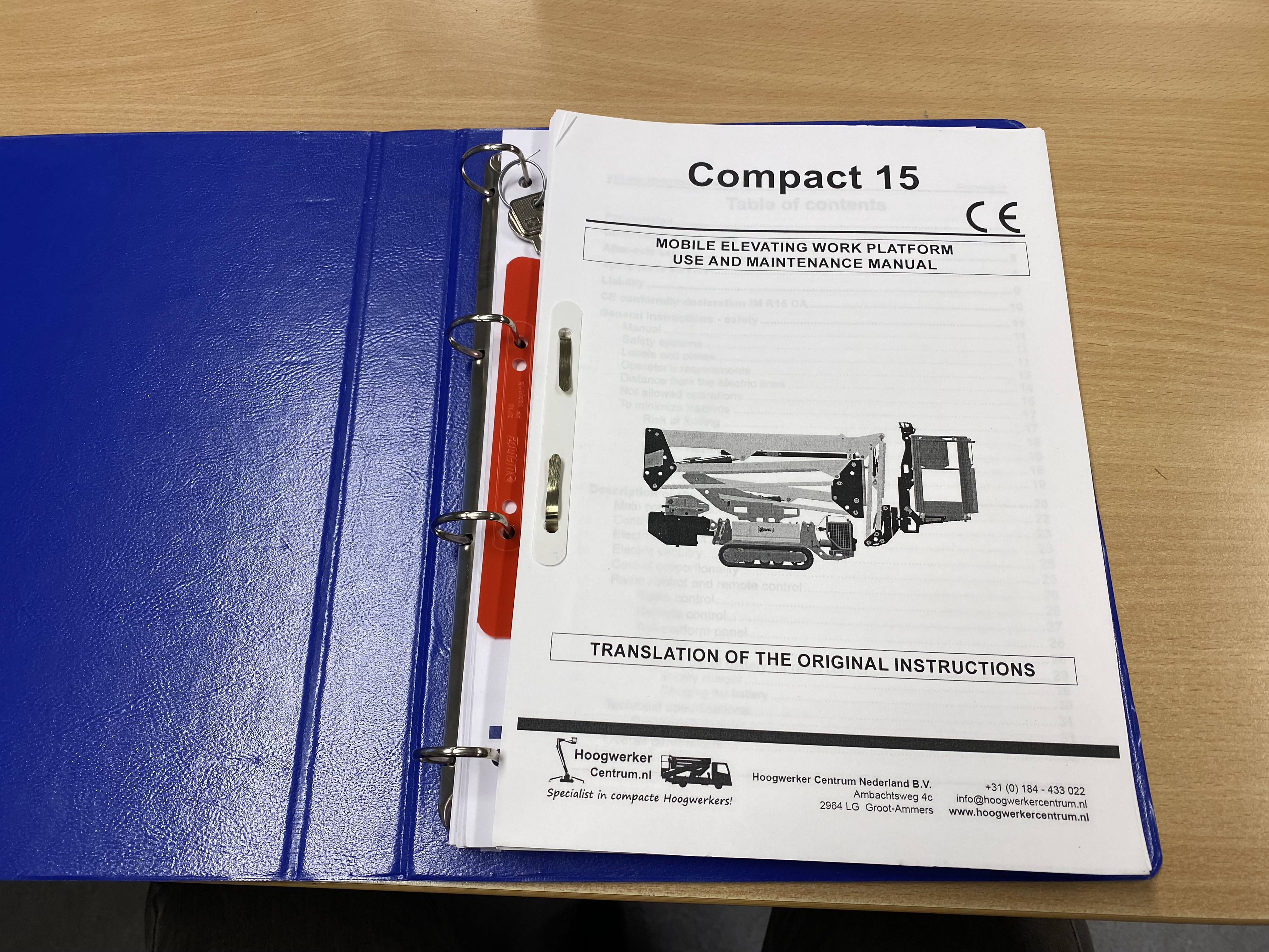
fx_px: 953
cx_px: 634
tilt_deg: -68.0
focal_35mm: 26
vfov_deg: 53.1
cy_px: 476
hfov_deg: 67.3
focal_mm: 4.25
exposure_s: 1/100
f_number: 1.8
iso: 50
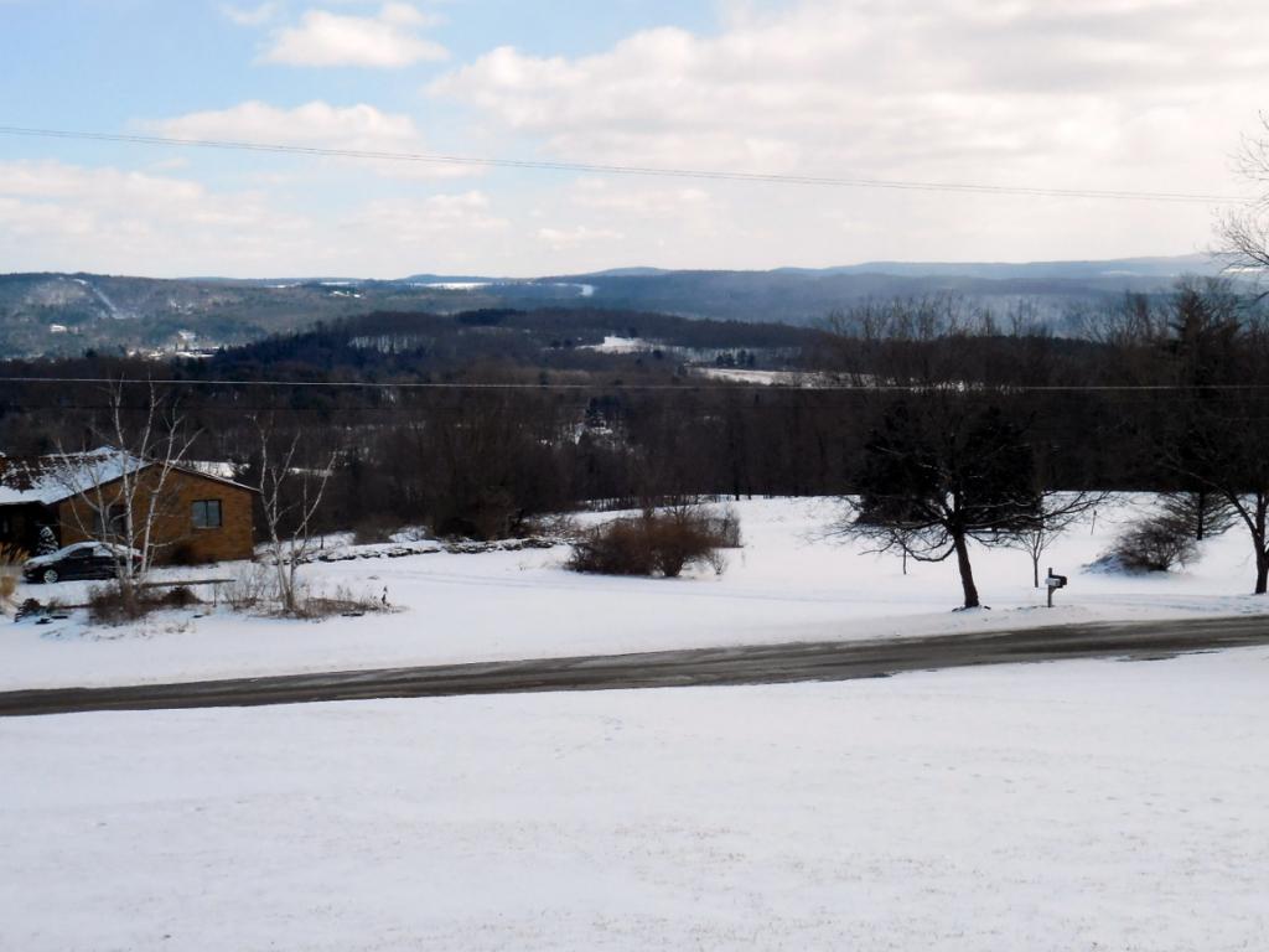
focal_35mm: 59
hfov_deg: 32.7
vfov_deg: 24.8
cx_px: 634
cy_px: 476
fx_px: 2163
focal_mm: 10.5
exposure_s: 1/250
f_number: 14.4
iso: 400
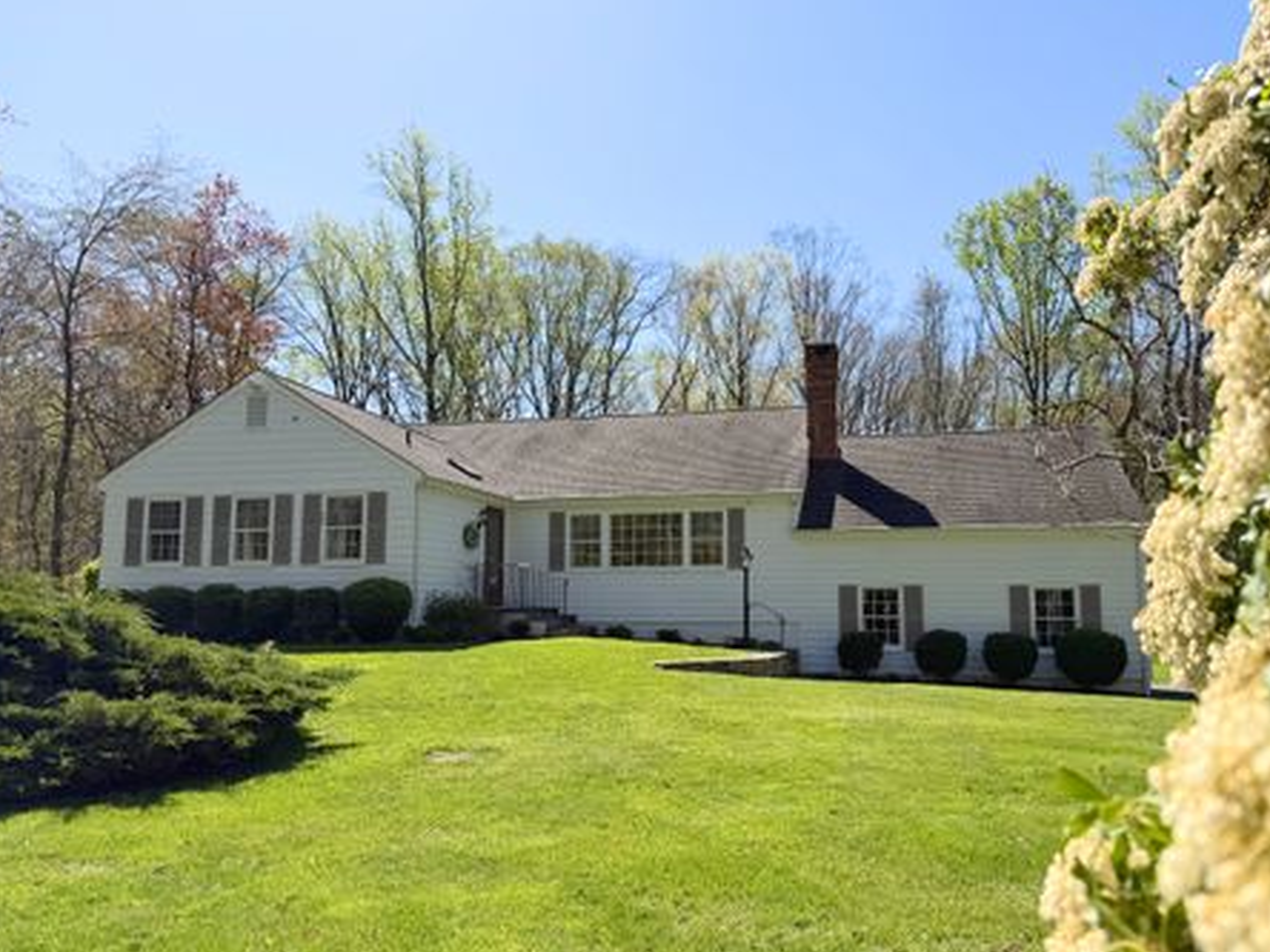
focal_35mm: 27
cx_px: 684
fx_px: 991
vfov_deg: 51.3
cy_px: 505
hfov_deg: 65.2
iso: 80
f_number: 1.78
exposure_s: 1/3953
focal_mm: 6.76
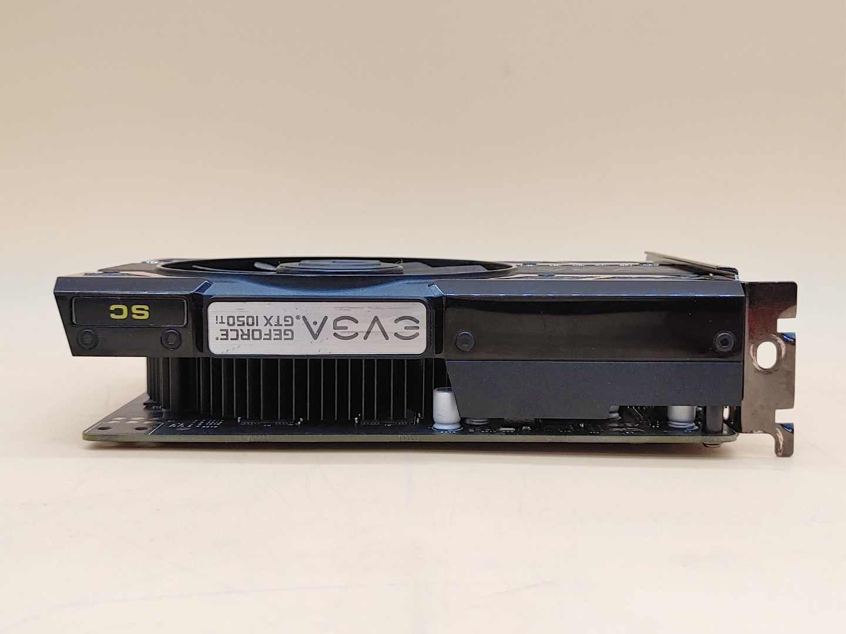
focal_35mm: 41
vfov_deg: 35.1
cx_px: 423
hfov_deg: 45.8
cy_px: 317
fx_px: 1002
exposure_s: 1/81
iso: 50
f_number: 1.8
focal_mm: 4.36
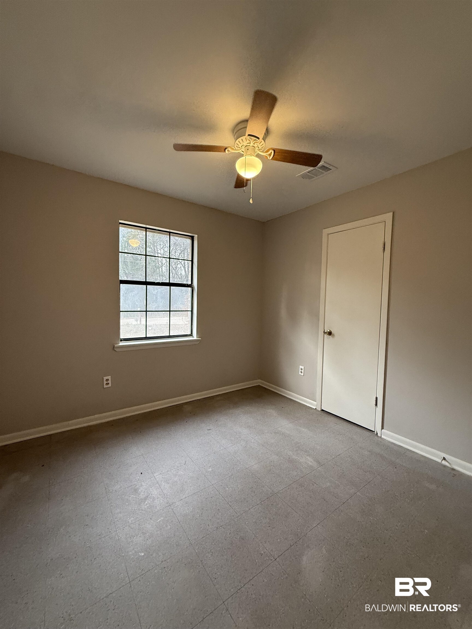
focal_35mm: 14
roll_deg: -1.5
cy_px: 314
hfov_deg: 85.7
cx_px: 236
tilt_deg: -1.5
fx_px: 255
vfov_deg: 102.1
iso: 320
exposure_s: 1/120
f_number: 2.2
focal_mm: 2.22
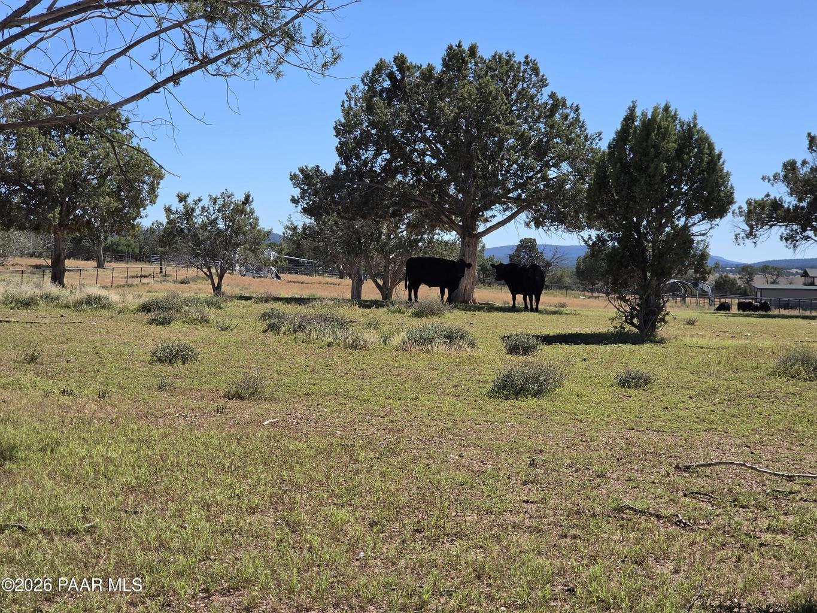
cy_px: 306
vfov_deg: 21.3
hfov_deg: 28.2
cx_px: 408
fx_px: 1629
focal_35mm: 69
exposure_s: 1/904
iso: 25
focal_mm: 7
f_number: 2.4
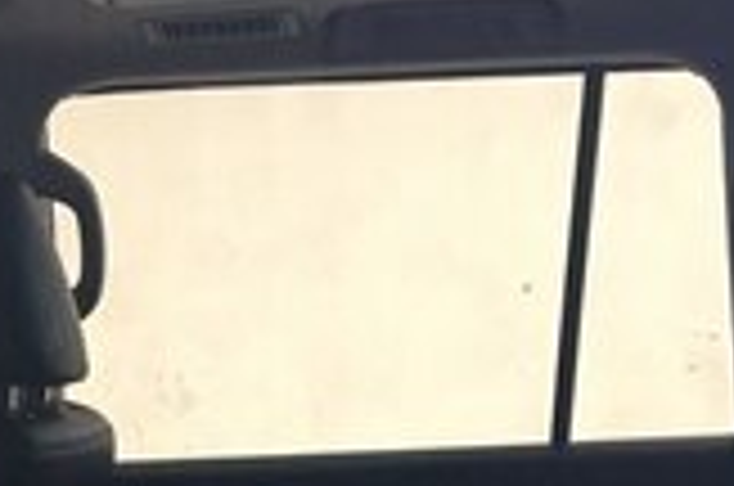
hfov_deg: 22.2
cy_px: 778
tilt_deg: -16.5
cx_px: 338
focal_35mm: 92
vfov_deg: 13.7
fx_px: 1872
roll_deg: -0.7
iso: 100
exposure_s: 1/33
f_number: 2.2
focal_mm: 4.15
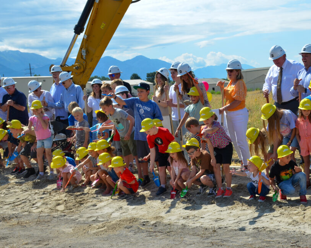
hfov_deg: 26.0
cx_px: 220
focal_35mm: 73
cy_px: 115
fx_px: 669
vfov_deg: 21.0
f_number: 8
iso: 100
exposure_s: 1/250
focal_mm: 35
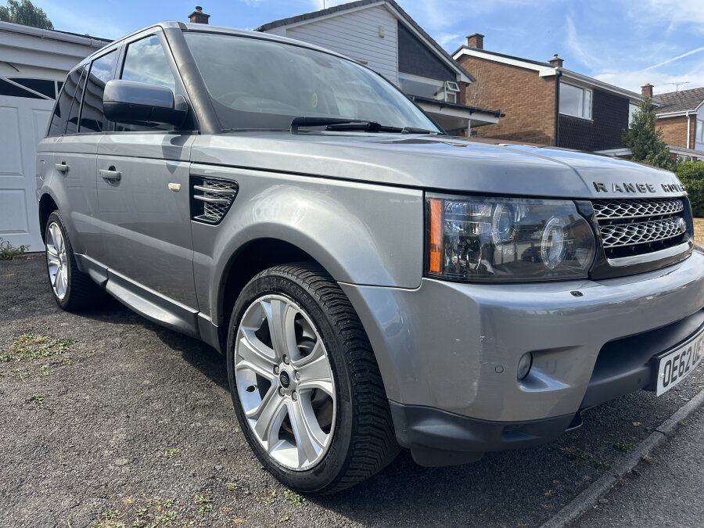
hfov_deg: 71.6
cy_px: 264
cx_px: 352
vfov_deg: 56.8
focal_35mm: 24
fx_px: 488
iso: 80
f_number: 1.78
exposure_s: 1/1988
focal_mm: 6.86
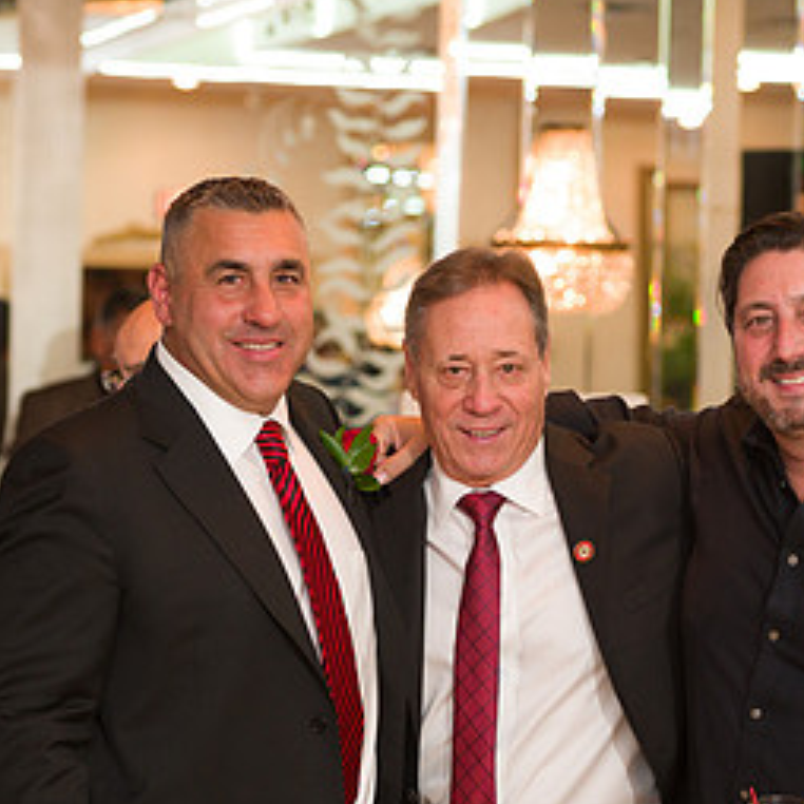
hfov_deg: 12.8
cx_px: 503
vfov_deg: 12.8
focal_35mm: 136
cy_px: 567
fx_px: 3574
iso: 1600
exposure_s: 1/125
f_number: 3.2
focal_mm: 70
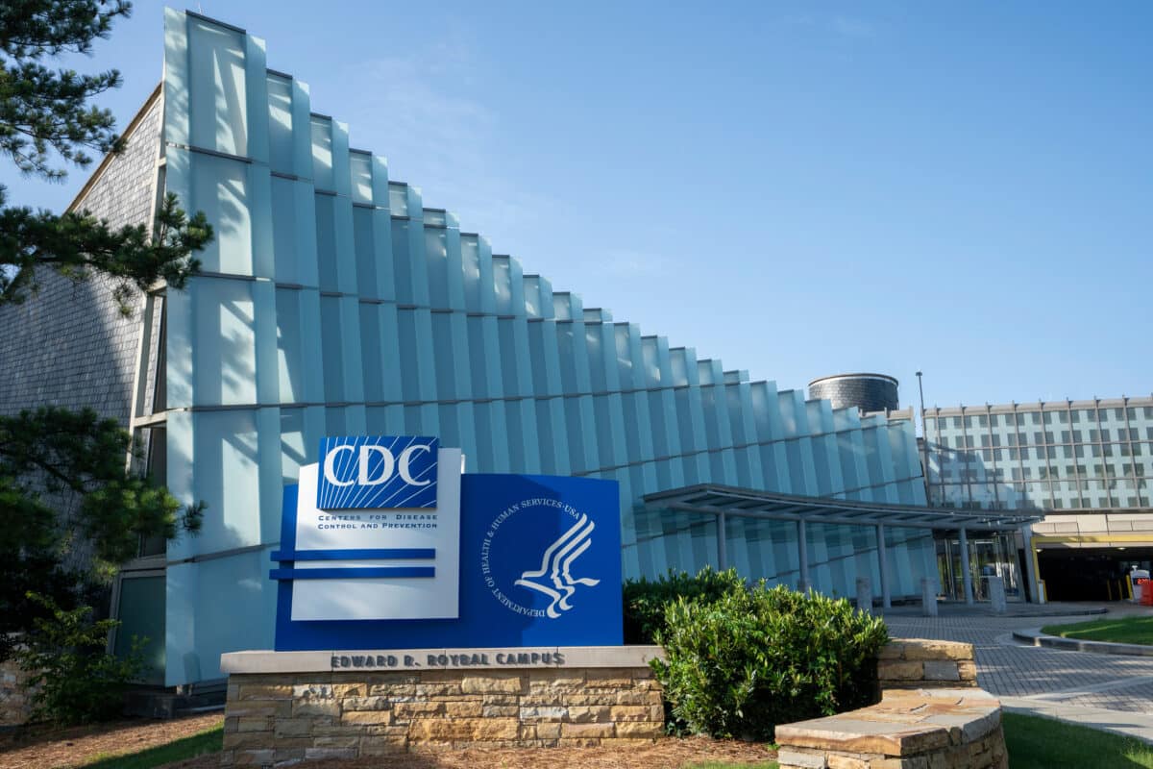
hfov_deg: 61.9
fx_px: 961
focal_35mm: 30
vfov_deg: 43.6
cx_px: 576
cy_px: 384
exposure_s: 1/320
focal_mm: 30
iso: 250
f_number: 8
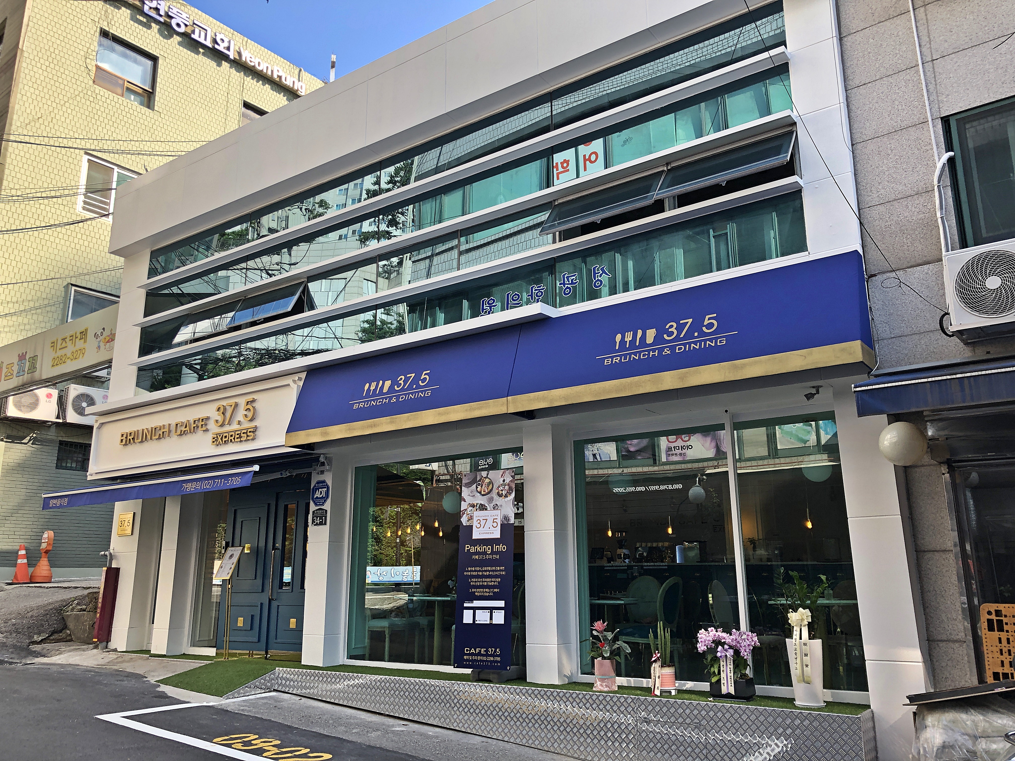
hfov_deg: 63.4
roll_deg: +0.6
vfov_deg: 49.7
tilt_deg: +12.3
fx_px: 821
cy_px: 380
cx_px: 508
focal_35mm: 28
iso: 20
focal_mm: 4
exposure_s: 1/259
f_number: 1.8
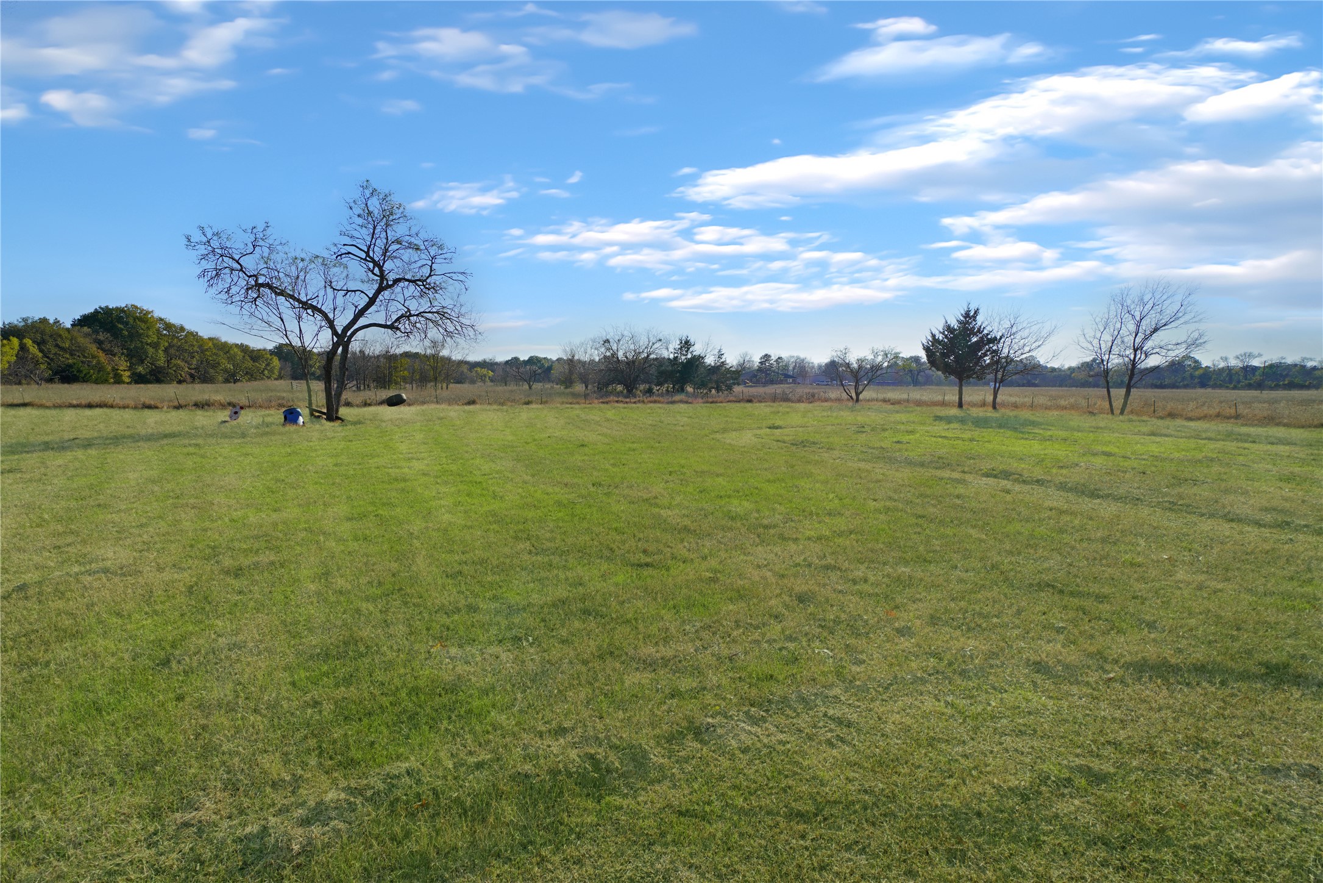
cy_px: 442
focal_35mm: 16
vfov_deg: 73.8
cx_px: 662
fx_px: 588
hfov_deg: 96.7
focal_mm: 16
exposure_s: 1/250
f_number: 10
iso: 100
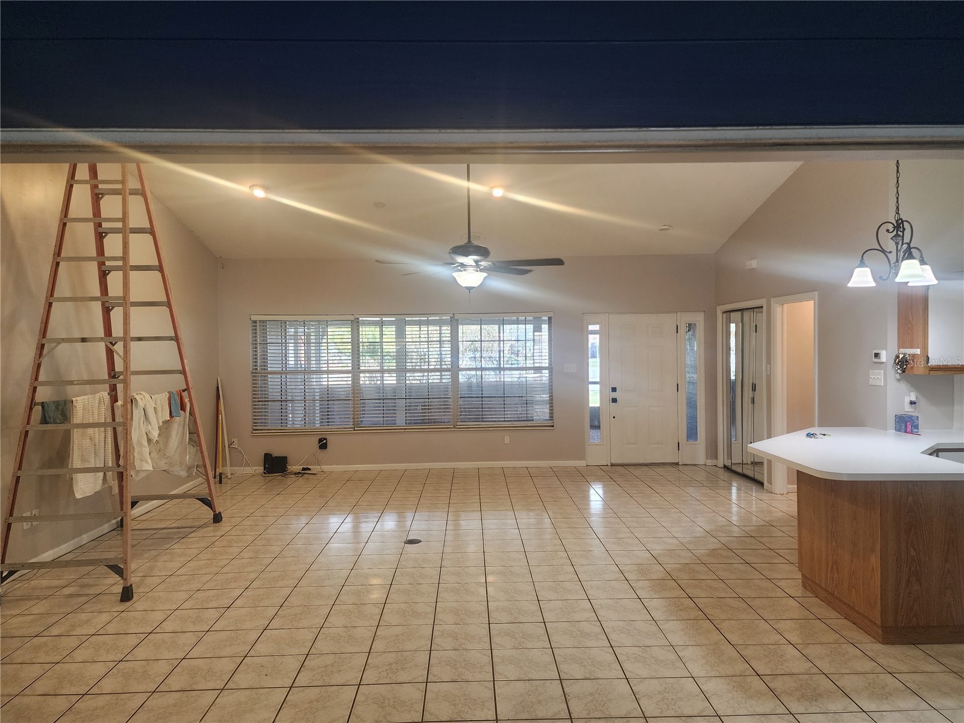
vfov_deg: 58.9
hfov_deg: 73.9
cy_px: 362
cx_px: 482
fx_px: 641
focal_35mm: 23
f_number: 1.8
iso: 400
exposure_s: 1/120
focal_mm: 6.4
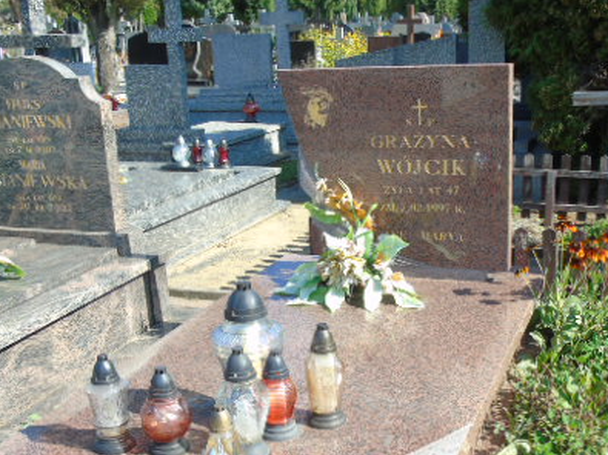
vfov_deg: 30.5
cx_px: 342
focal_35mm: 47
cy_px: 320
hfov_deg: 40.4
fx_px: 825
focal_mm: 5.2
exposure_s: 1/250
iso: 80
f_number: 3.6
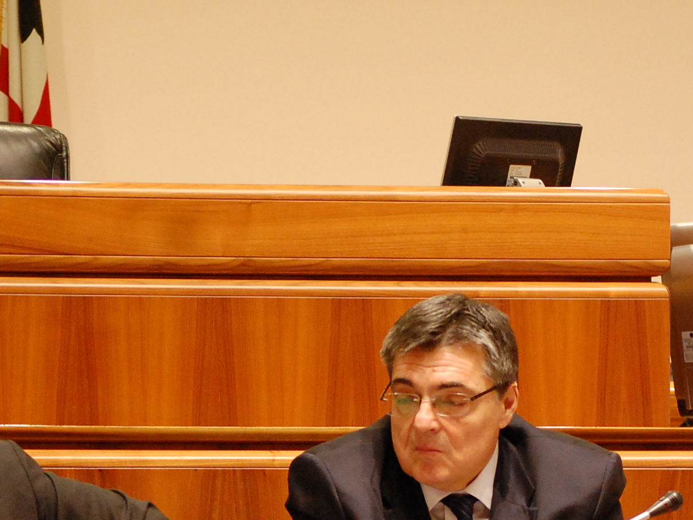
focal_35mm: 252
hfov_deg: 7.9
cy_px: 502
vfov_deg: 5.9
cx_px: 422
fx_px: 5045
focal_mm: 70
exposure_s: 1/20
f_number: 4.2
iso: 1600
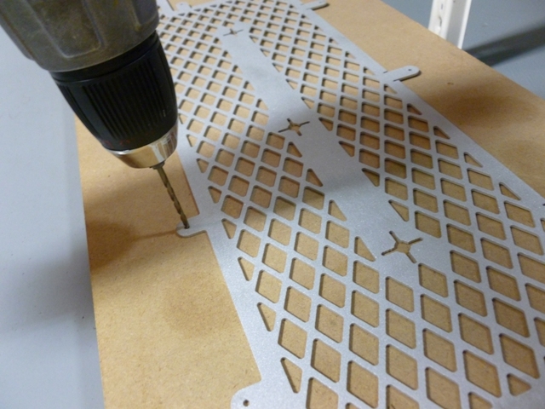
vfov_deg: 49.7
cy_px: 204
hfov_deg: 63.4
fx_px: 441
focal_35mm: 28
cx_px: 272
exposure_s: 1/8
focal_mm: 5
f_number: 3.3
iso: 400
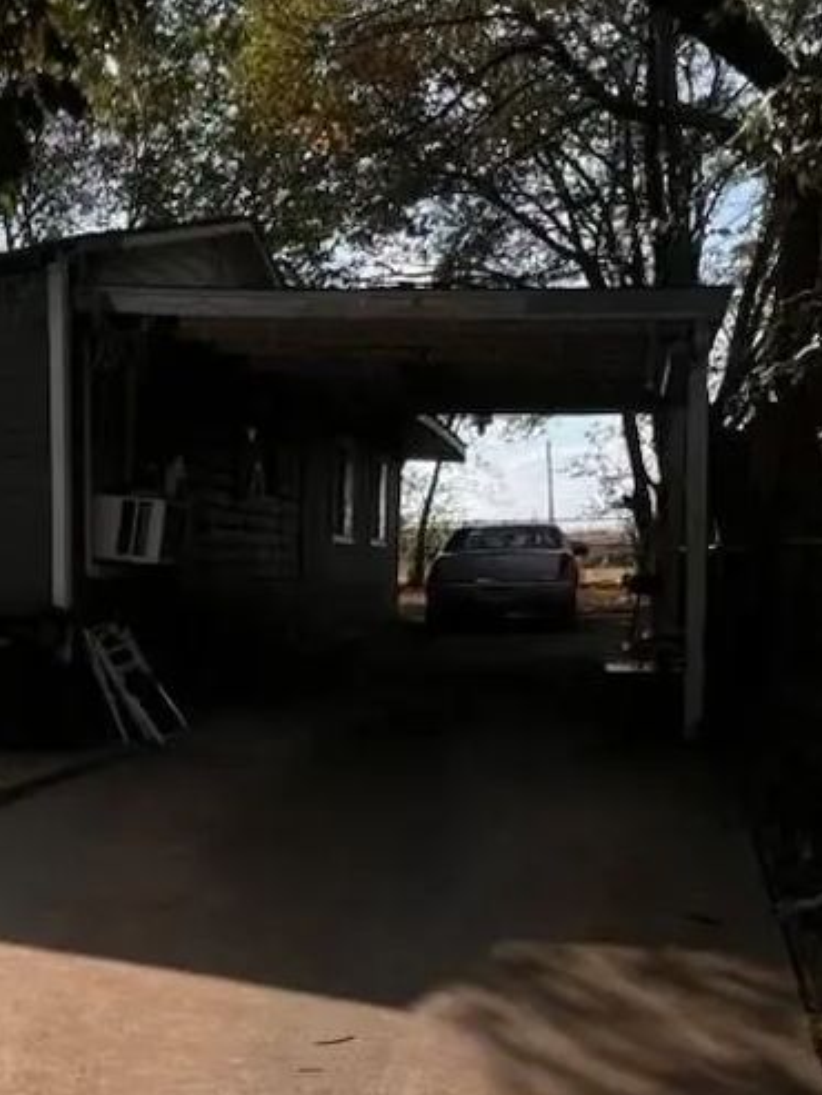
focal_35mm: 36
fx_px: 1139
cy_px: 763
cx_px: -127
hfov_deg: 33.4
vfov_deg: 50.1
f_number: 1.8
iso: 32
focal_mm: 1.57
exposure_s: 1/2273
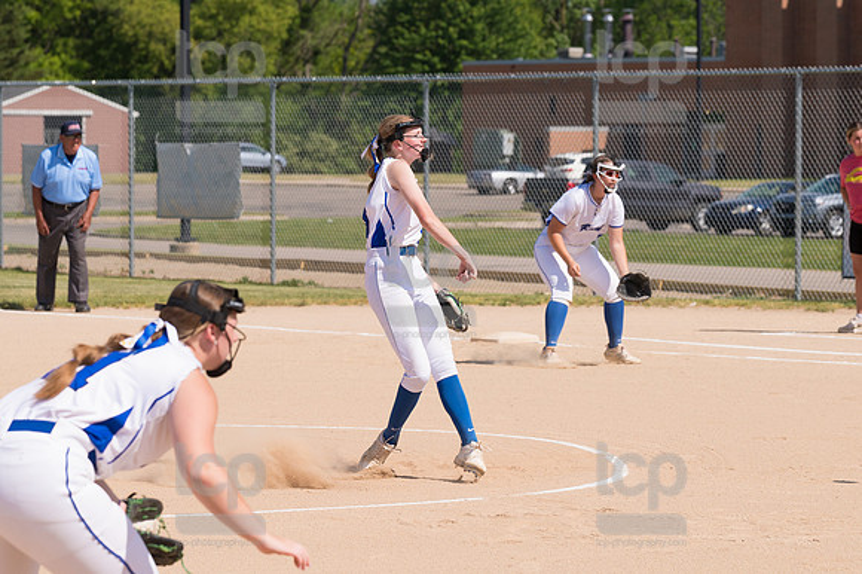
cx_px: 431
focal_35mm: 180
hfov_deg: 11.4
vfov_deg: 7.6
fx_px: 4307
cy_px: 287
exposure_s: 1/1600
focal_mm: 120
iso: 250
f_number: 5.6
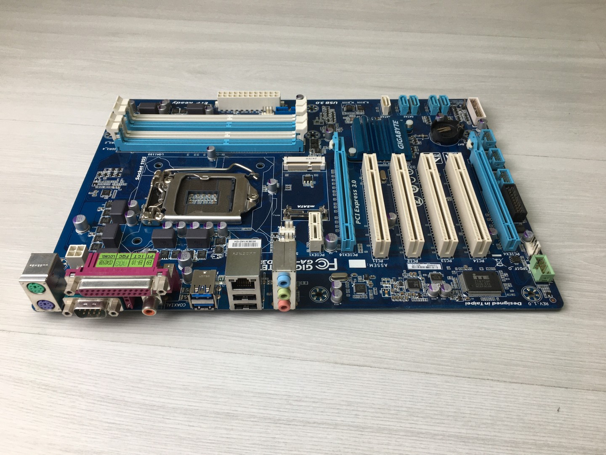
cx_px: 303
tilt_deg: -45.6
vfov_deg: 48.2
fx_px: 508
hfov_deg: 61.7
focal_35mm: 29
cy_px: 228
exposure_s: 1/100
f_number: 2.2
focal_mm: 4.15
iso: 40
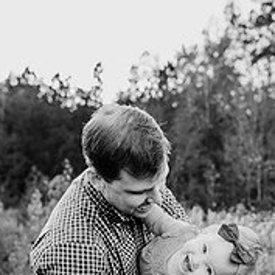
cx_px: 213
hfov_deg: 32.1
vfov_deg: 31.3
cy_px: 247
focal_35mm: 52
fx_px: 467
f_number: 2.8
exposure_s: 1/250
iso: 100
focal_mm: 24
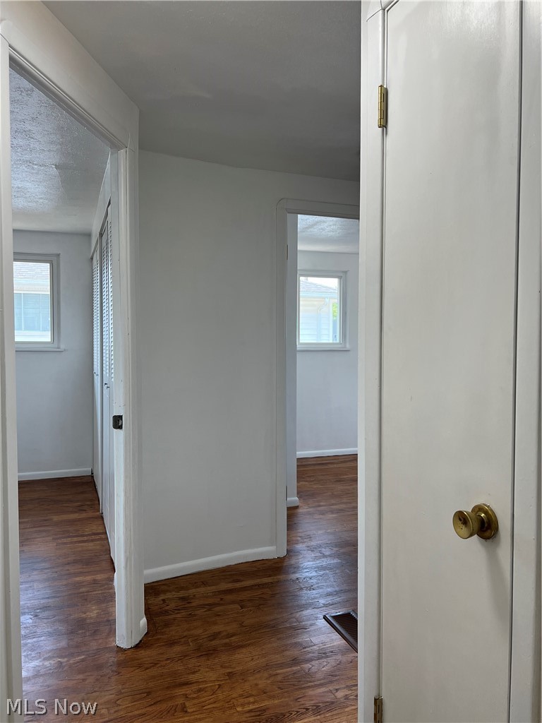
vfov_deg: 67.3
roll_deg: +0.7
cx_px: 271
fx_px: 543
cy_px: 362
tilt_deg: -0.8
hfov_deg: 53.1
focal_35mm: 26
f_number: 1.5
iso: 50
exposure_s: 1/161
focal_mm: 5.7
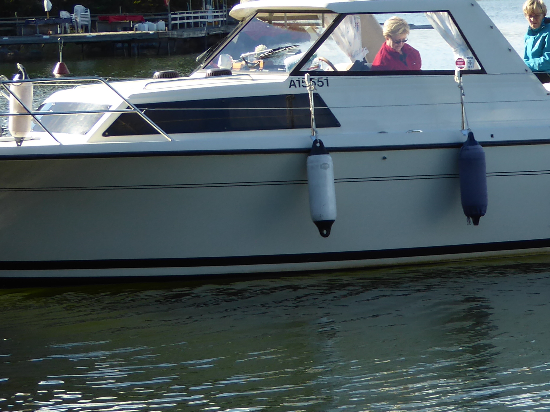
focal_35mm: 183
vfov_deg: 8.1
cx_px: 401
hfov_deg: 10.8
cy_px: 161
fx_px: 2907
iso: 80
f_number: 4.7
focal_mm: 14.1
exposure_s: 1/200
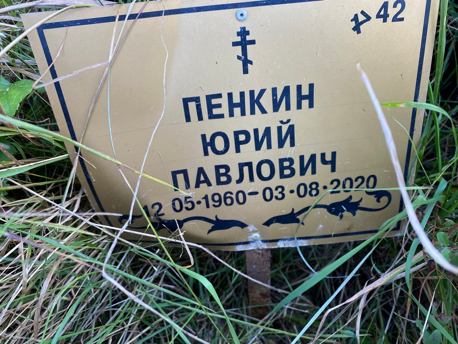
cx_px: 229
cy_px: 172
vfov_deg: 53.1
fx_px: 344
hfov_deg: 67.3
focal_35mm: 26
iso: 125
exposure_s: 1/121
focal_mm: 4.25
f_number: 1.8
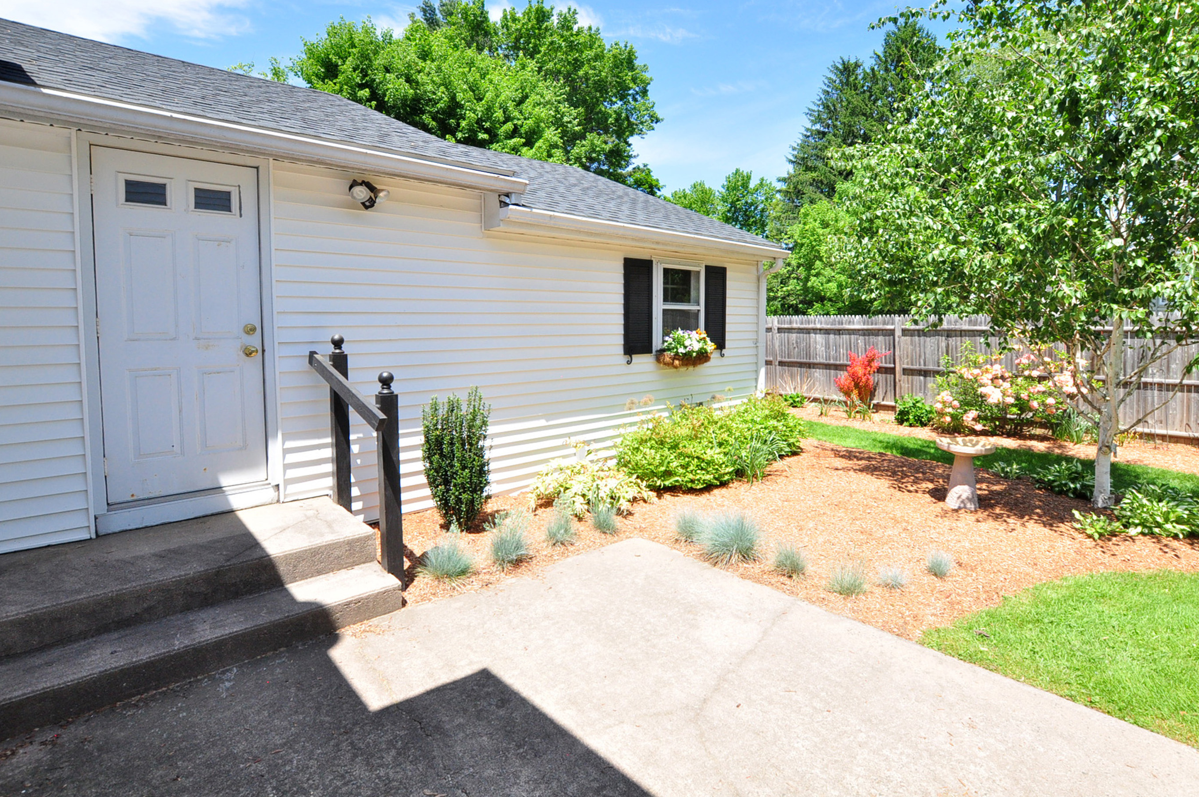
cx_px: 631
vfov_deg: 73.6
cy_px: 408
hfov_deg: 96.7
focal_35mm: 16
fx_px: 532
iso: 640
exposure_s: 1/500
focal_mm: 10
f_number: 8
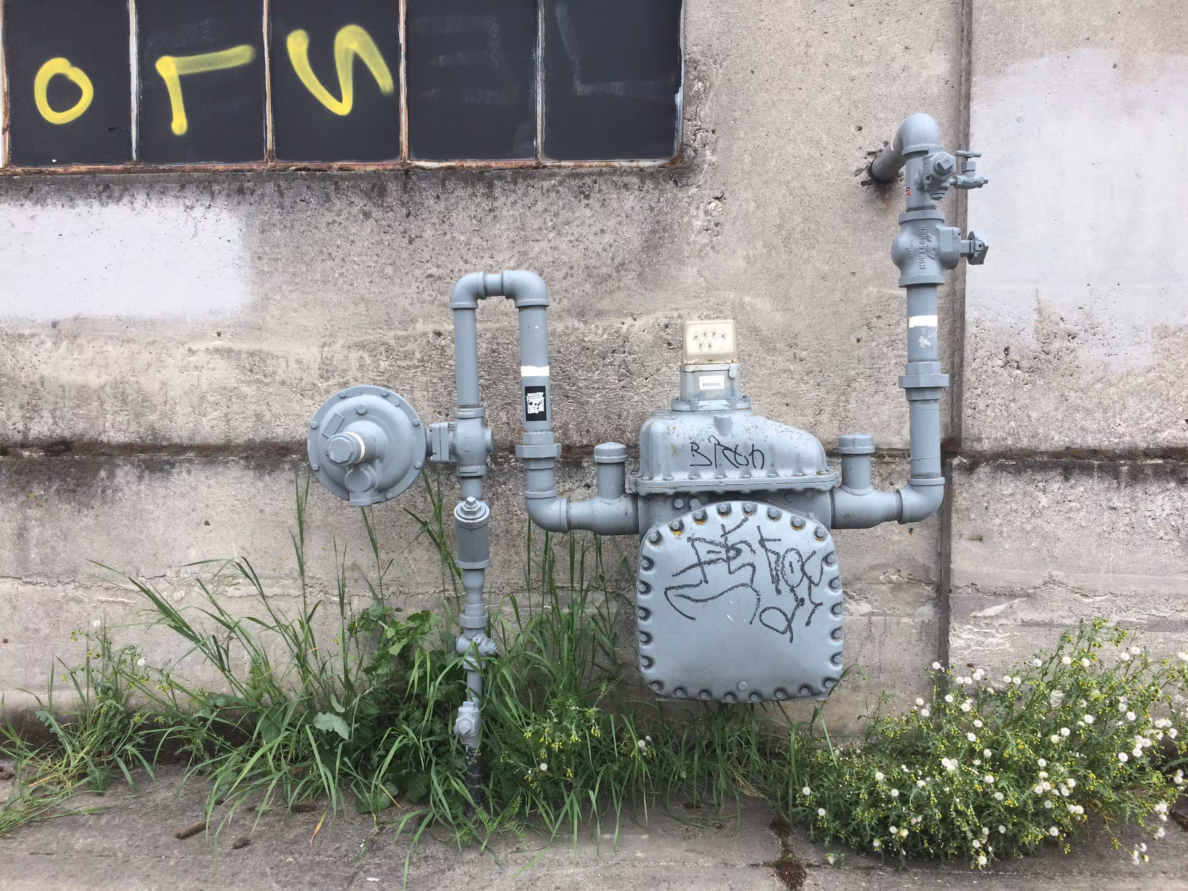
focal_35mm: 29
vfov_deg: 48.2
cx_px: 594
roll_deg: +1.2
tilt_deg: -4.0
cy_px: 446
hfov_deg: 61.7
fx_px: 995
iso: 32
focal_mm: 4.15
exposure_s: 1/604
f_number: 2.2
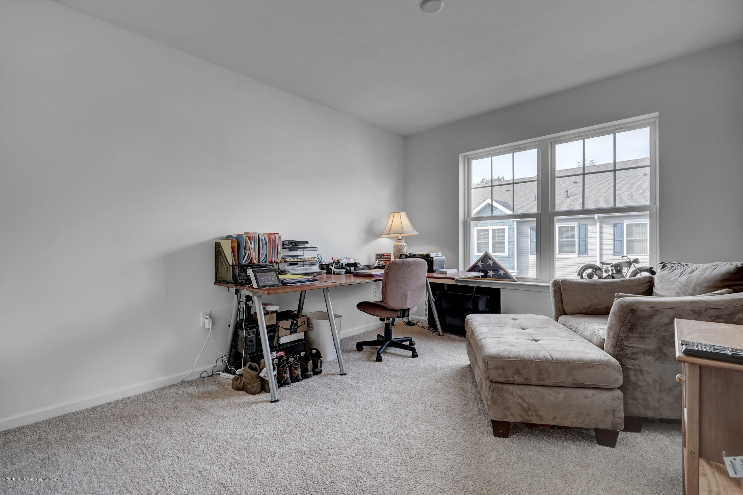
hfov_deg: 96.7
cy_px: 248
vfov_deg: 73.7
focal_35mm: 16
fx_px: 330
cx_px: 372
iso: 250
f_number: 8
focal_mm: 16
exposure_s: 1/6
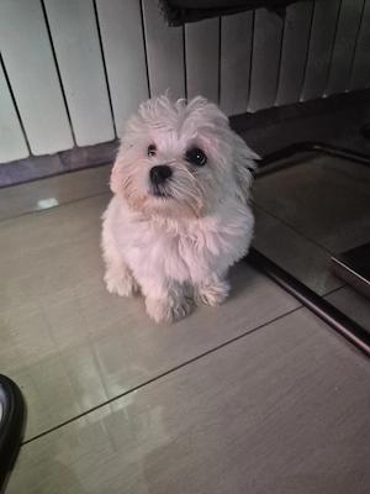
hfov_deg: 58.9
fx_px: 328
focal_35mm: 23
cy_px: 247
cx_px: 185
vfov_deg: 73.9
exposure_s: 1/100
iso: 1250
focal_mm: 5.4
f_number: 1.8
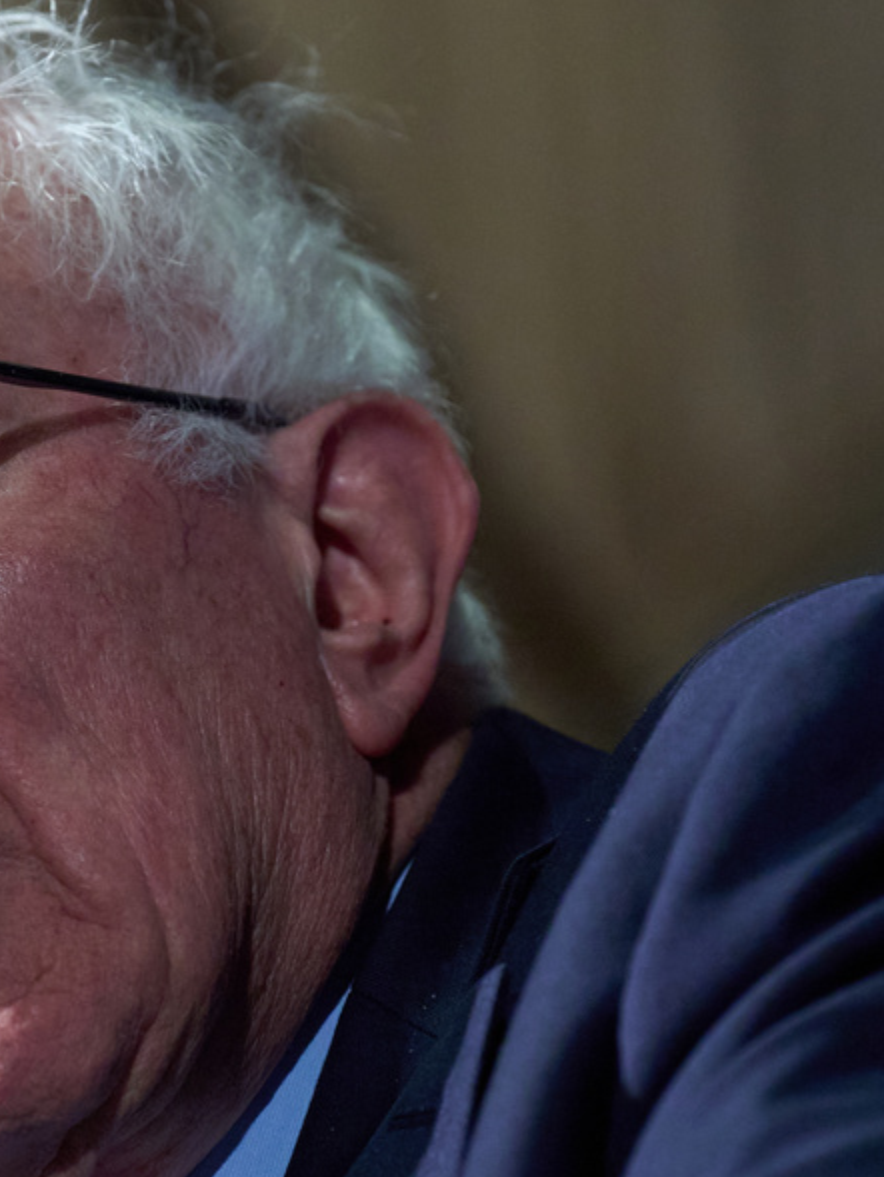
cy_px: 663
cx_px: 164
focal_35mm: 502
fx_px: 17087
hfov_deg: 3.0
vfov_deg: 3.9
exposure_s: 1/500
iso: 3200
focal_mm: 200
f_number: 3.2
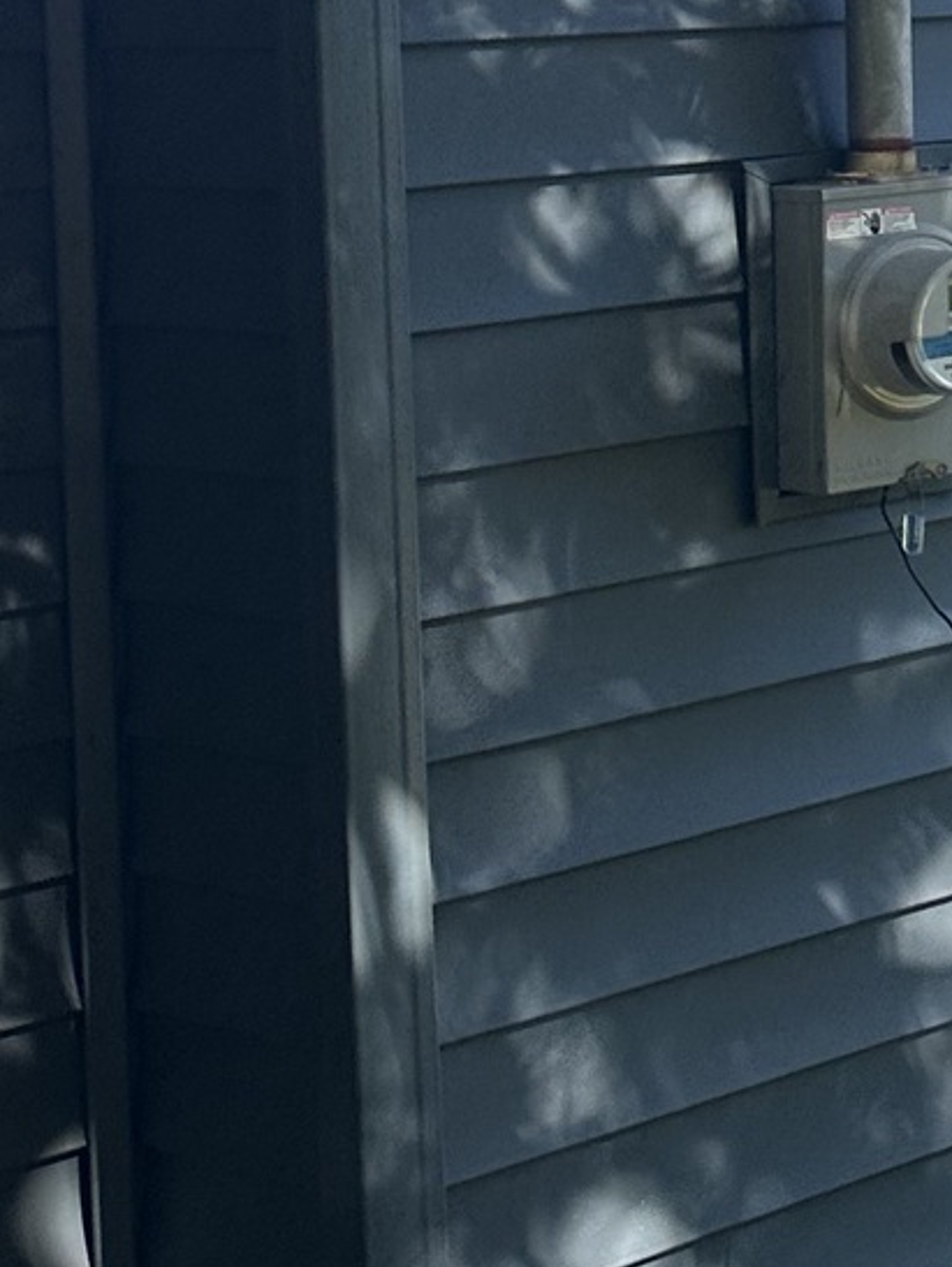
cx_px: 1983
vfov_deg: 18.9
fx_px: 3699
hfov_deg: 12.6
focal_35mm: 101
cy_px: -23
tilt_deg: +1.6
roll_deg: +0.6
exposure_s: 1/1029
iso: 80
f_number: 1.78
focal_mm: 6.86
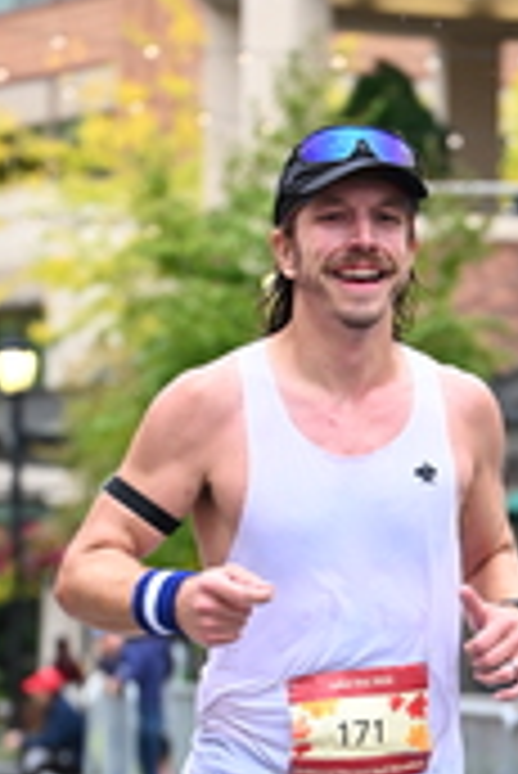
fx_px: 4825
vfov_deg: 9.1
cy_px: 693
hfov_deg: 6.1
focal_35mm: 224
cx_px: 417
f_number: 2.8
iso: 1250
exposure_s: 1/1250
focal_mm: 70
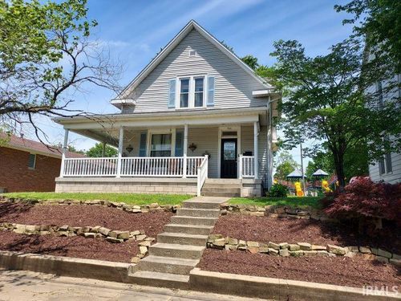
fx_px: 278
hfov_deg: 71.6
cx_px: 200
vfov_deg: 56.8
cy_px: 150
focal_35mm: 24
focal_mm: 4.6
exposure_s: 1/1007
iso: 40
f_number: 1.8
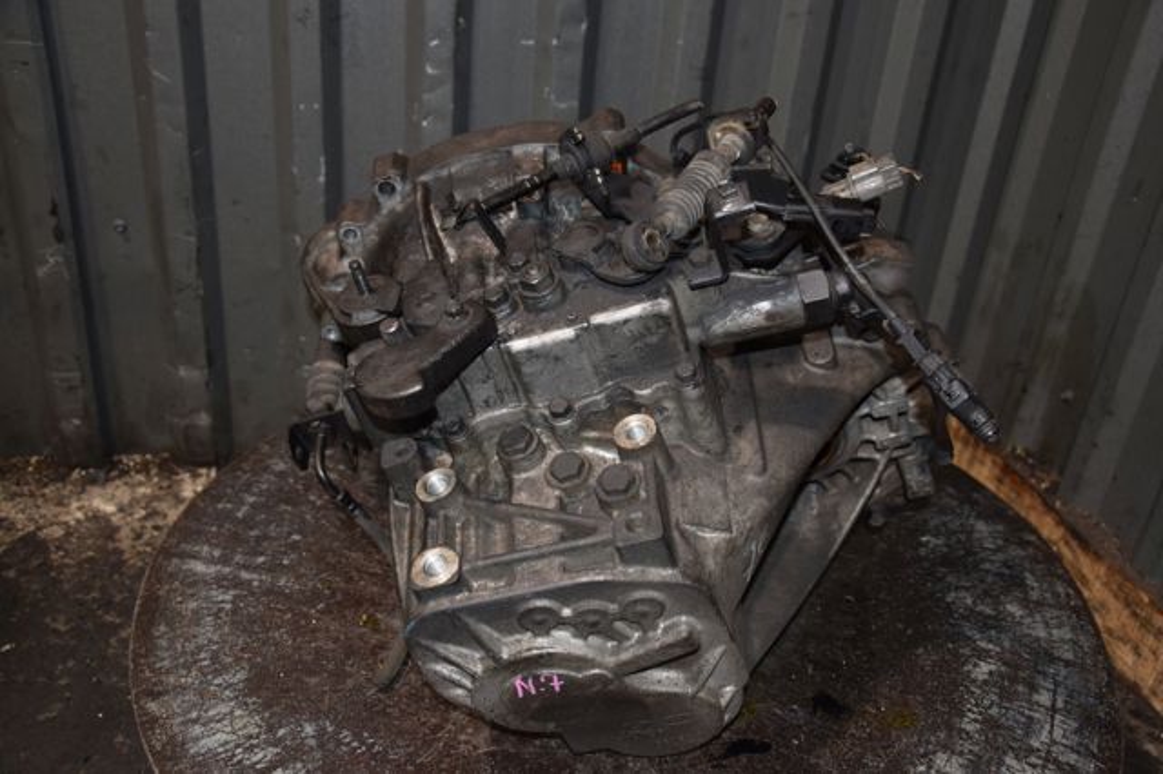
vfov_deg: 36.8
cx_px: 582
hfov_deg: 53.2
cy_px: 387
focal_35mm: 36
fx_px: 1162
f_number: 5
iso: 800
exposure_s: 1/60
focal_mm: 24
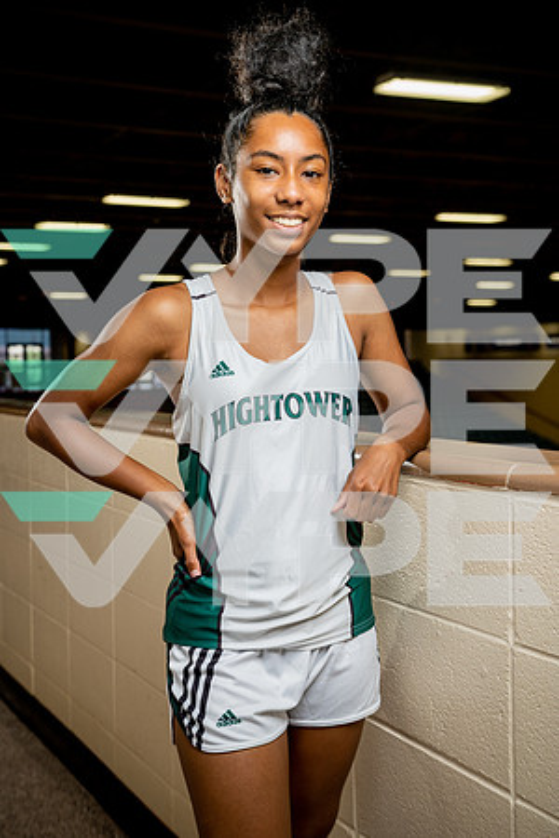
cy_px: 419
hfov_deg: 28.6
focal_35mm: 47
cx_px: 280
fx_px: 1095
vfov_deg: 41.9
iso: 400
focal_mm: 47
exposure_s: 1/250
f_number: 4.5
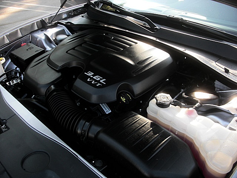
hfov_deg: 51.4
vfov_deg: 39.7
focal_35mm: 36
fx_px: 246
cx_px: 118
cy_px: 89
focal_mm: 6.3
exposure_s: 1/80
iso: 50
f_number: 2.8
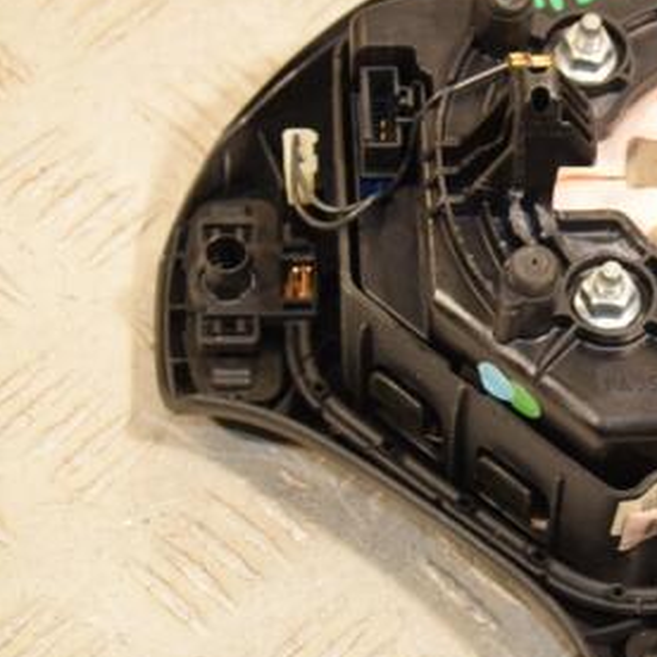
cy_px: 331
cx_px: 674
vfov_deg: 13.1
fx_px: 2856
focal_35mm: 133
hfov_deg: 12.9
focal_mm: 48
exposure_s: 1/160
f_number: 4.8
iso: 800
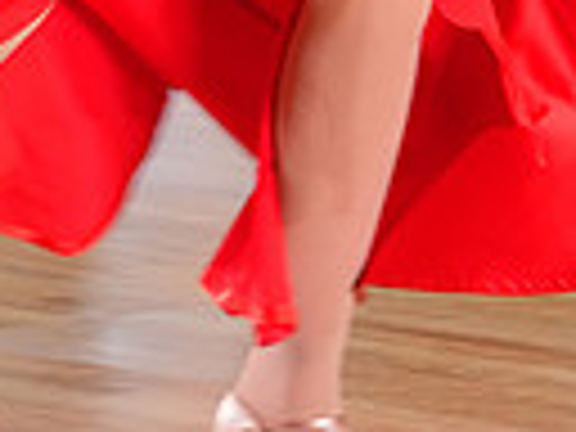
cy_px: -346
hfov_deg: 3.5
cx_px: -88
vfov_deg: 2.6
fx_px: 9485
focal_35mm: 570
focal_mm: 131
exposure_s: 1/200
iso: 3200
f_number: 5.6
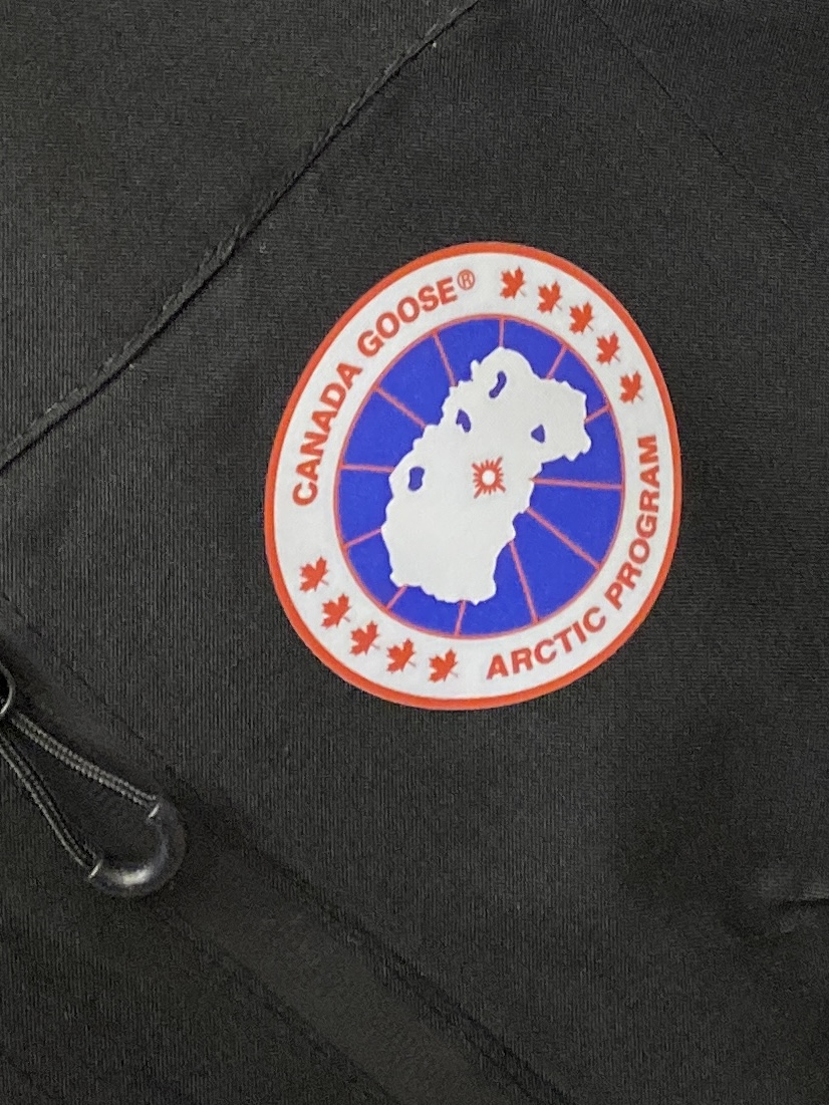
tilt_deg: -14.3
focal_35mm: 26
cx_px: 414
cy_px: 552
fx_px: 830
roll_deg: +36.1
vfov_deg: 67.3
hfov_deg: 53.1
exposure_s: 1/117
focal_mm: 4.25
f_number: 1.8
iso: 125
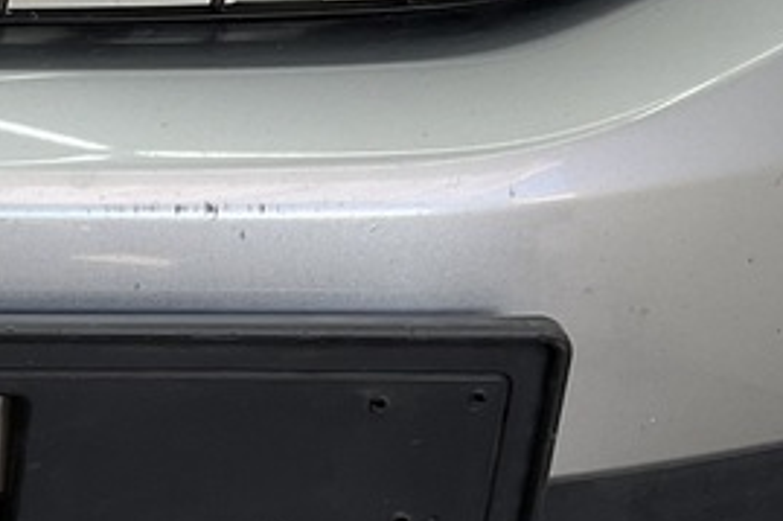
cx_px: -402
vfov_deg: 12.1
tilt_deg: -15.1
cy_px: 358
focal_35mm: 113
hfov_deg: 16.5
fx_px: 2456
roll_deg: -2.6
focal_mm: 3
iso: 20
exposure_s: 1/100
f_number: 1.8
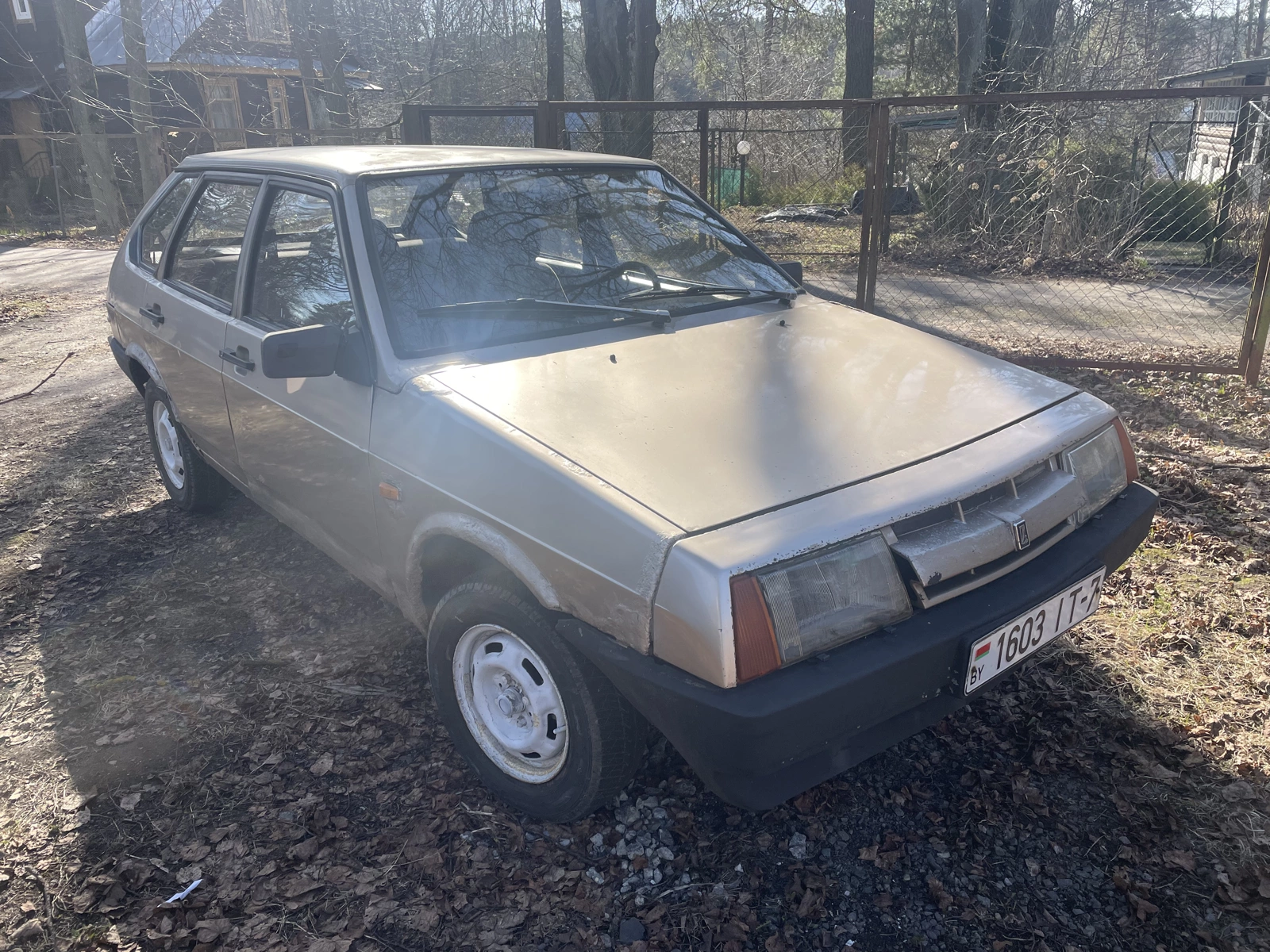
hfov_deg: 67.3
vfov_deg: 53.1
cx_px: 635
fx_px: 954
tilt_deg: -19.2
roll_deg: +1.6
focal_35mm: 26
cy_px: 476
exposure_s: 1/1043
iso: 32
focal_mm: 4.2
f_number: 1.6
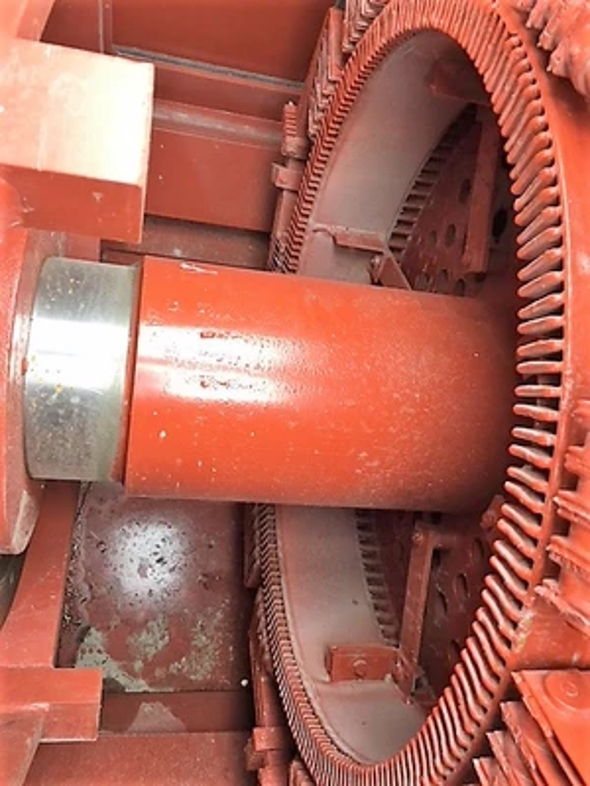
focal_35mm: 29
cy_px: 393
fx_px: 659
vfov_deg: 61.7
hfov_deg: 48.2
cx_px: 295
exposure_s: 1/30
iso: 40
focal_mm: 4.15
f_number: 2.2
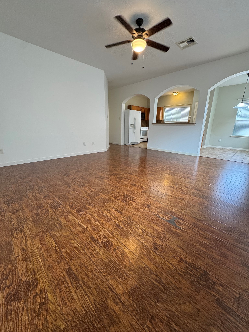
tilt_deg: -16.3
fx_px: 134
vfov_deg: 102.1
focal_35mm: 14
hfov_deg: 85.7
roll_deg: -0.5
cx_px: 124
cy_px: 166
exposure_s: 1/120
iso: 200
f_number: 2.2
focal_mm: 2.22
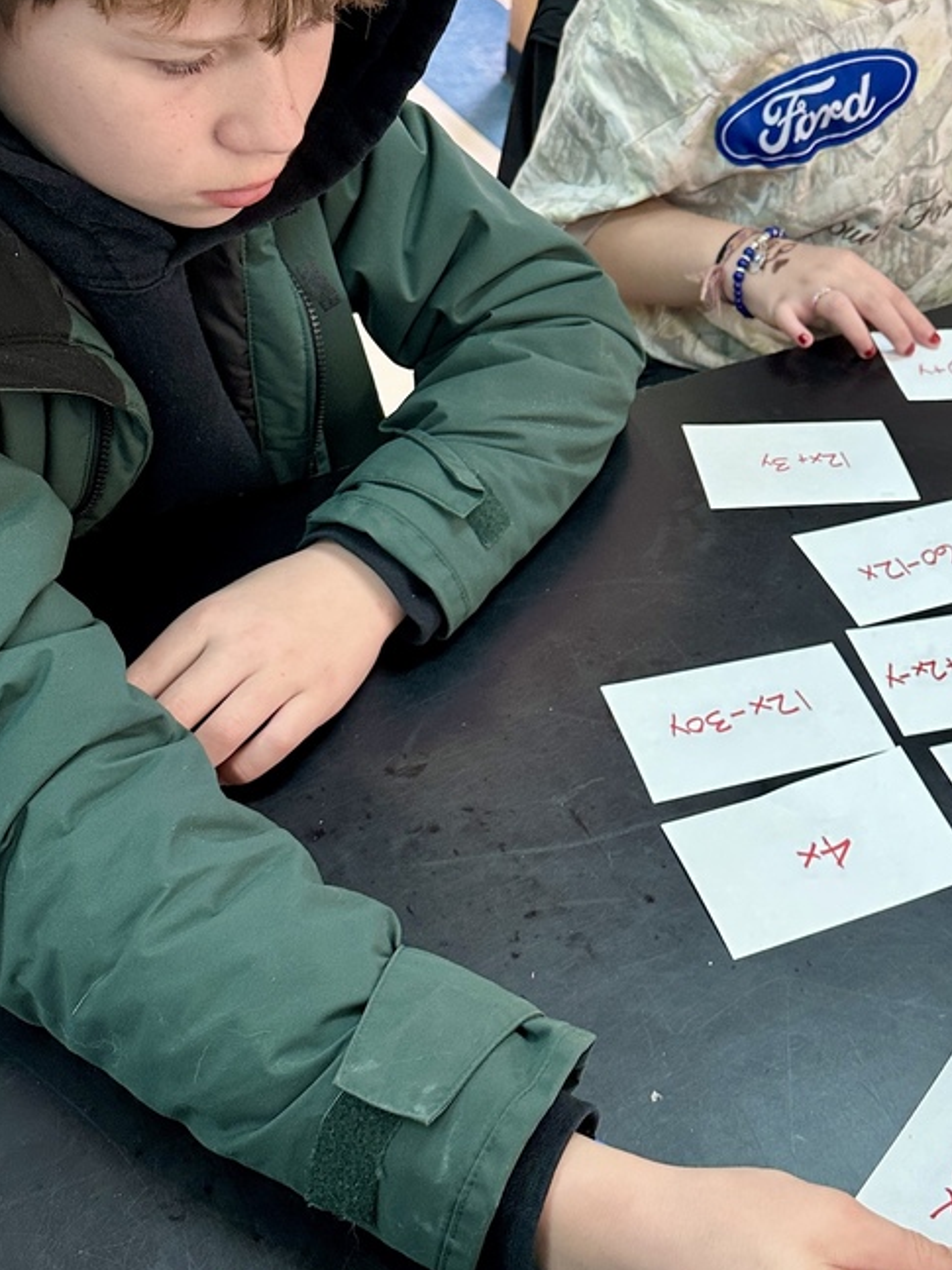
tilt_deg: -37.2
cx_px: 648
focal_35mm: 38
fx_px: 1394
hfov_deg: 37.2
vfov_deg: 48.1
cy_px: 418
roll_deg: -12.5
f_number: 1.78
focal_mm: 6.86
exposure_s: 1/88
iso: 250
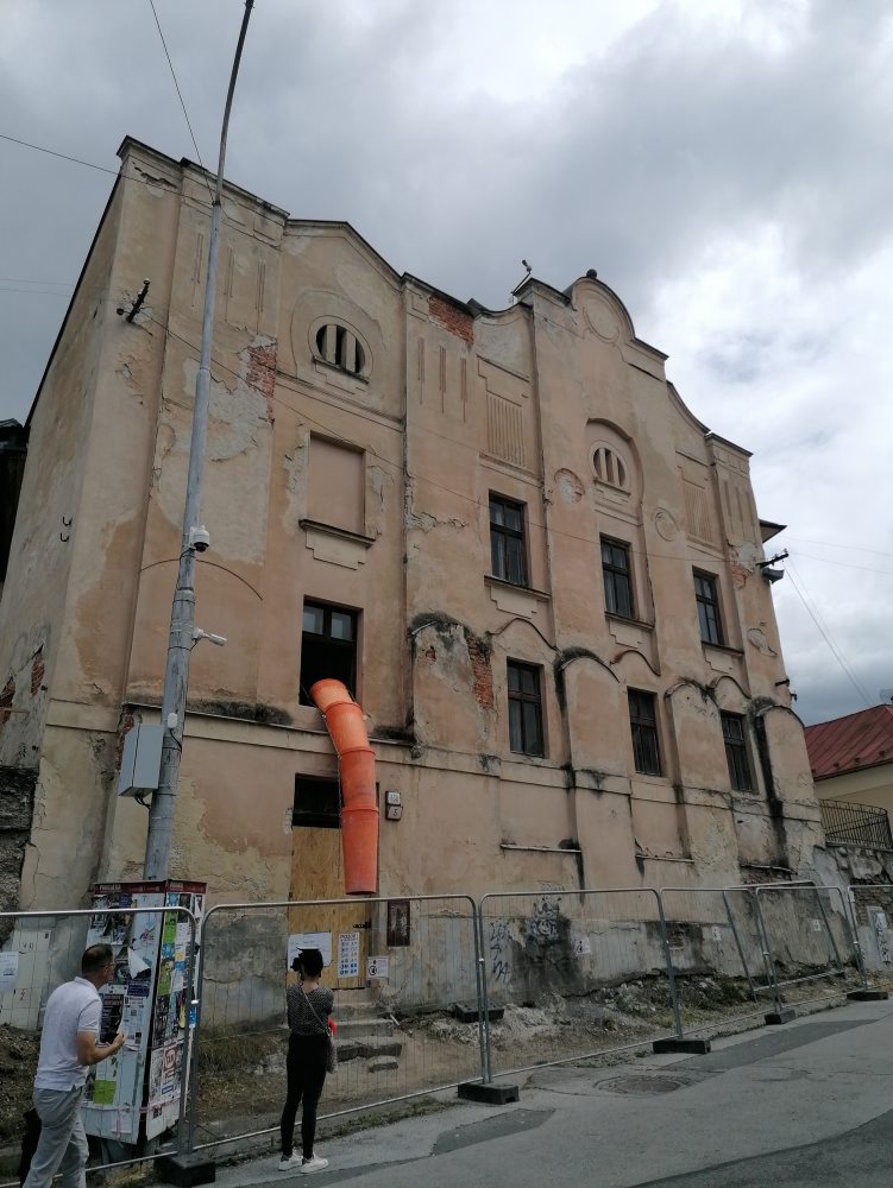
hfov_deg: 51.4
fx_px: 928
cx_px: 446
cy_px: 594
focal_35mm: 27
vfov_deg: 65.3
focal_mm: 4.75
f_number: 1.8
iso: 50
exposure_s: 1/2506
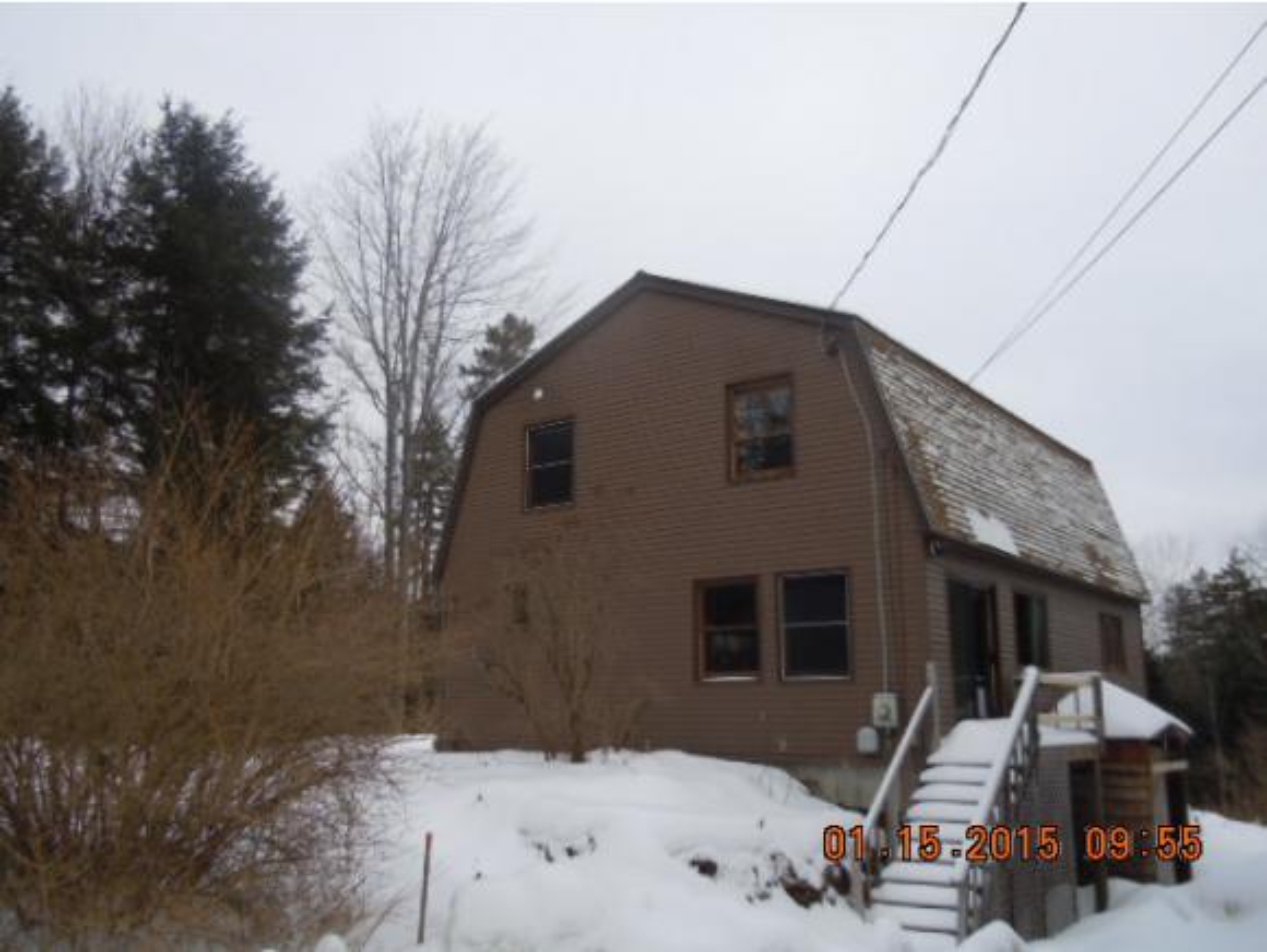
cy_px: 476
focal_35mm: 30
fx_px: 1099
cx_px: 634
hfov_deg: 59.9
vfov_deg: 46.9
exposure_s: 1/500
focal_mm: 5.4
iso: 100
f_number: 3.5
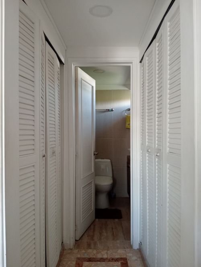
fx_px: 216
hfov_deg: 49.9
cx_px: 100
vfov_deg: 63.4
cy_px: 134
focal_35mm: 28
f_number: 1.8
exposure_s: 1/33.3
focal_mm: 3.98
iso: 753
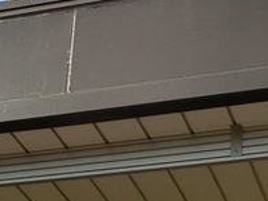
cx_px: 100
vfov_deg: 13.1
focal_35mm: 112
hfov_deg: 17.5
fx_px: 867
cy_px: 32
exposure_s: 1/125
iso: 80
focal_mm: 5
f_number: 8.8
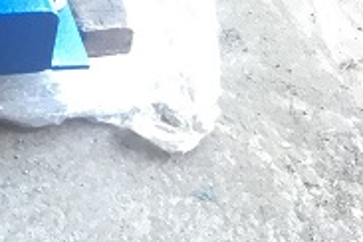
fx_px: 1331
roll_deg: -0.3
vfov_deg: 9.3
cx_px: -226
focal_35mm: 132
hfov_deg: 14.2
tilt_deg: -34.7
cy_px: -339
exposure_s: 1/33
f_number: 2.2
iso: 80
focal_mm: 4.15
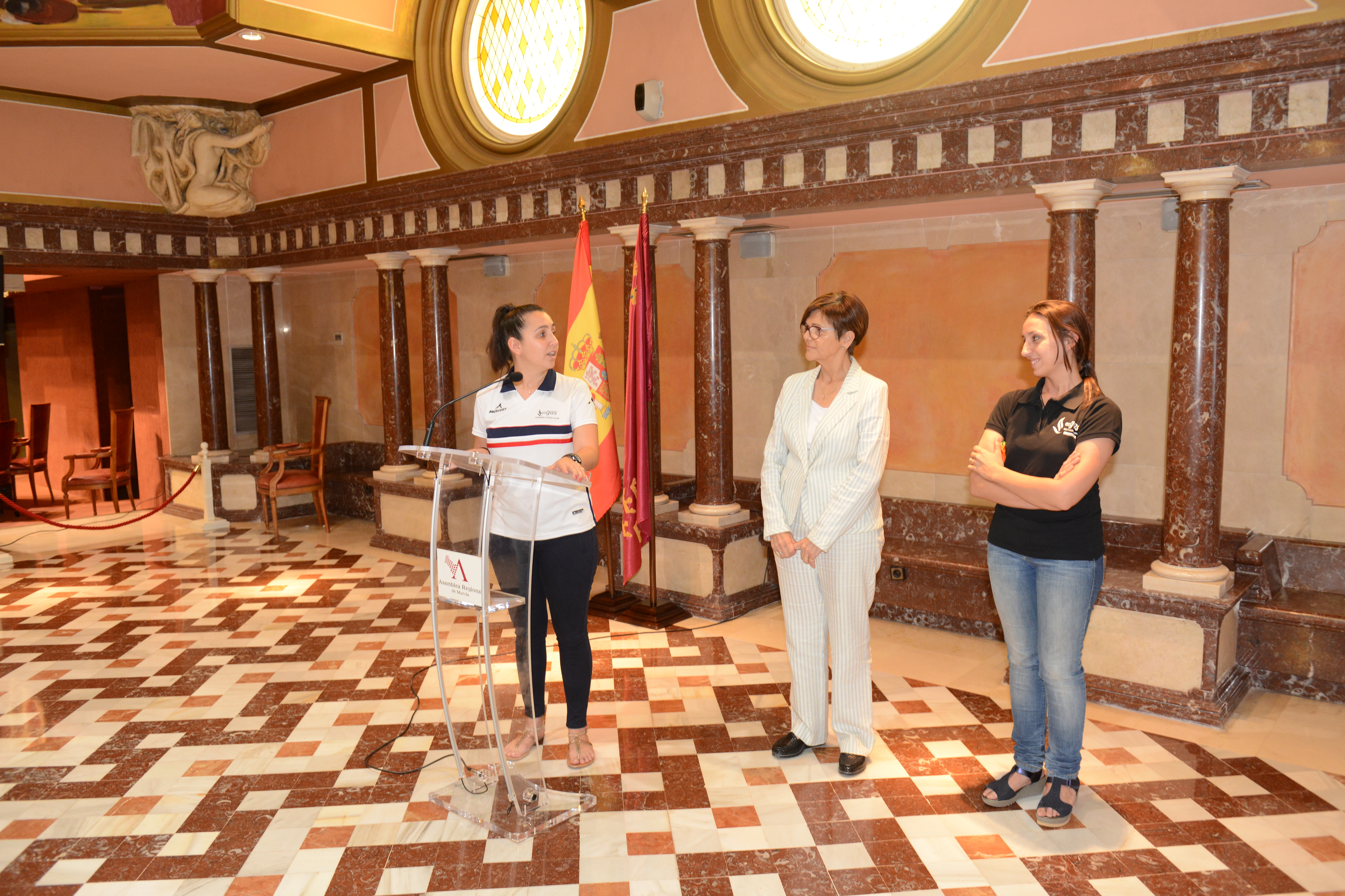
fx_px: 1046
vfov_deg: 46.4
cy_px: 448
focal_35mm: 28
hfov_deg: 65.5
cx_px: 672
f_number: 3.5
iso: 1600
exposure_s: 1/40
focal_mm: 28
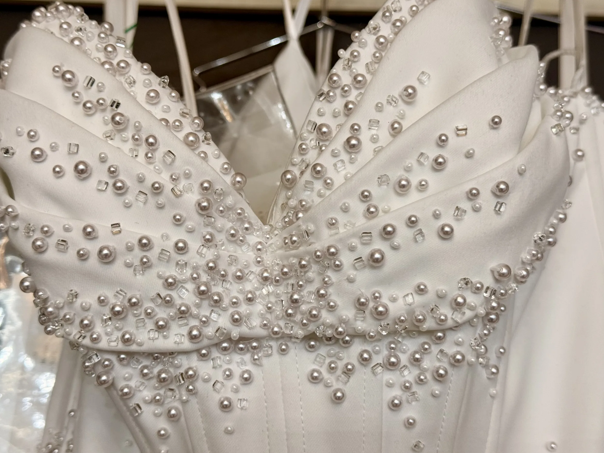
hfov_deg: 38.9
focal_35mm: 49
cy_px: 223
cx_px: 296
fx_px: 855
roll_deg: -1.4
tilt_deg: +10.9
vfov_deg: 29.7
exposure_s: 1/60
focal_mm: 6.76
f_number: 1.78
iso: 50
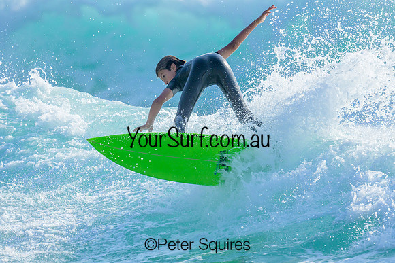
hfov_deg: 1.9
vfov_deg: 1.3
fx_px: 12050
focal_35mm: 1098
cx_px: 271
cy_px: 180
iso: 180
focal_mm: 800
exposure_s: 1/2000
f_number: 6.3
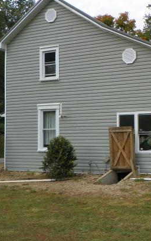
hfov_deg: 23.2
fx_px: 356
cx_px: 141
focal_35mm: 54
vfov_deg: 37.5
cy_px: 116
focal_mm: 6.4
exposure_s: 1/250
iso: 64
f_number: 4
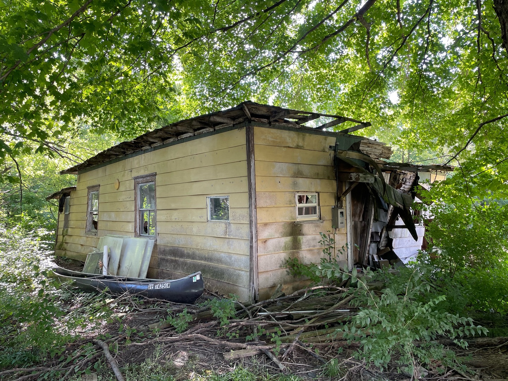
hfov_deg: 67.3
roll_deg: +0.3
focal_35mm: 26
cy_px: 190
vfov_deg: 53.1
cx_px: 254
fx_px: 382
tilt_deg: +3.8
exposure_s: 1/121
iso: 80
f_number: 1.6
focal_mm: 4.2
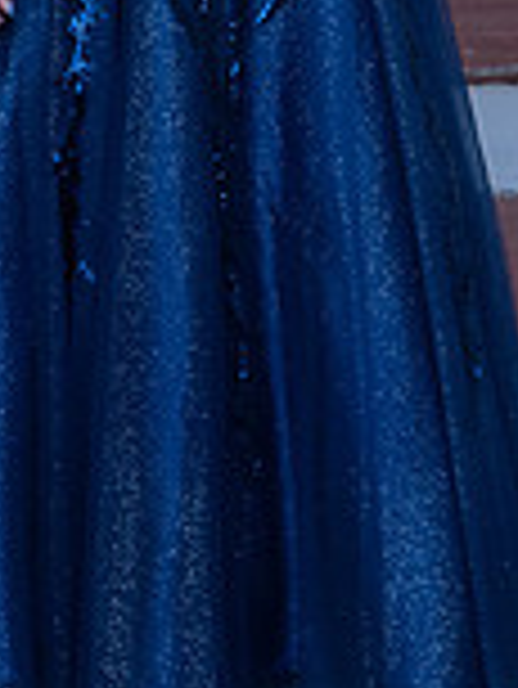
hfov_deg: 10.1
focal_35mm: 147
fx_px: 2929
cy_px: -225
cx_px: 164
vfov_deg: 12.9
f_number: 2.8
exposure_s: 1/640
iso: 640
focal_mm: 25
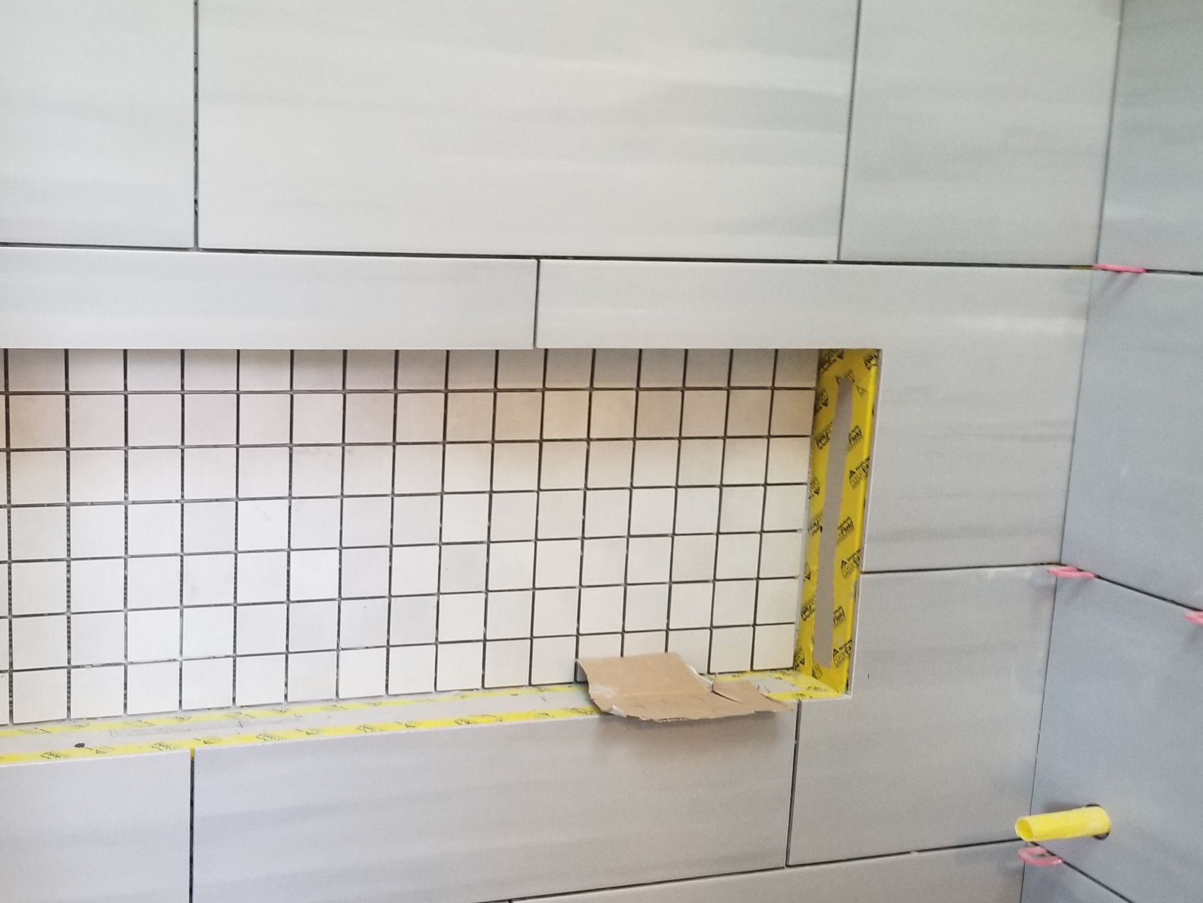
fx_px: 1286
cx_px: 380
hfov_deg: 49.1
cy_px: 455
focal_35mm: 37
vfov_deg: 38.7
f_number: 1.7
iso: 160
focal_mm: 4.25
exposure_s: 1/40
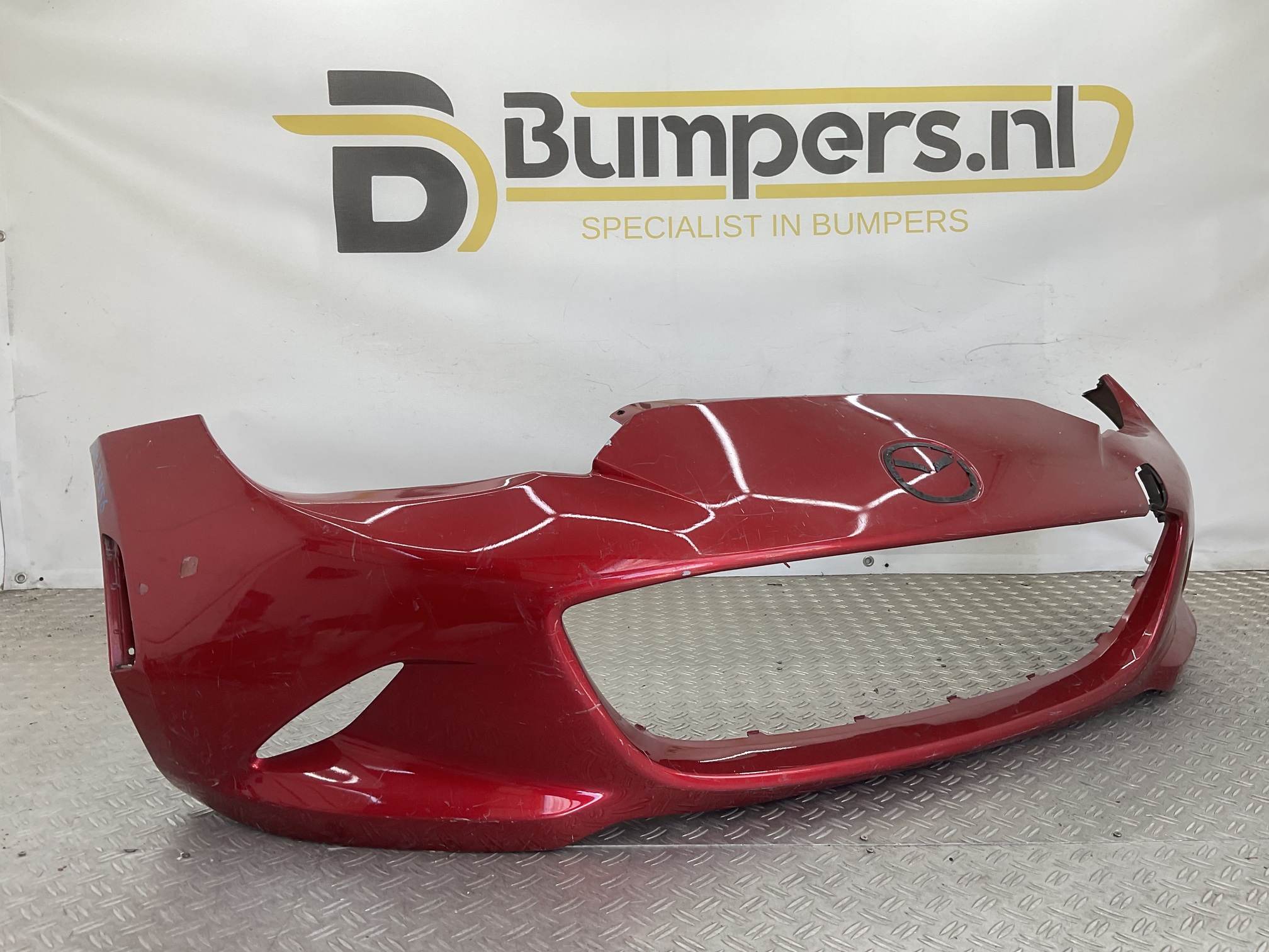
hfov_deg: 61.7
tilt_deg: -8.7
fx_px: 1063
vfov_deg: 48.2
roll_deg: -1.3
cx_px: 634
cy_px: 476
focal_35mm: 29
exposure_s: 1/126
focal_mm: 3
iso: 16
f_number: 1.8
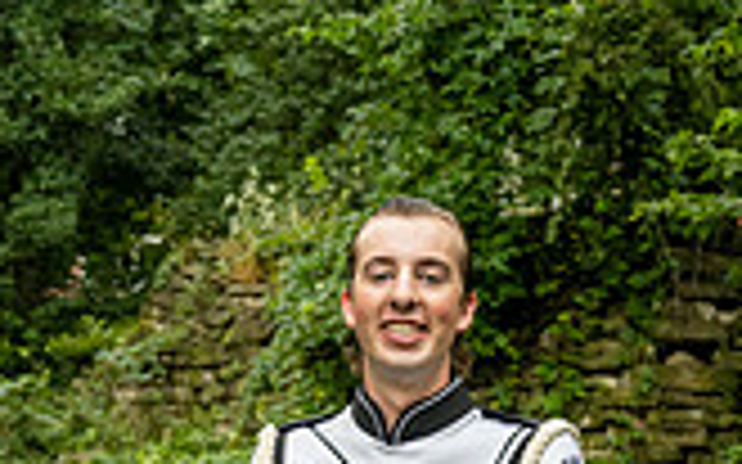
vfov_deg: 12.3
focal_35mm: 100
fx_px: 2022
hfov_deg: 20.8
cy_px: 739
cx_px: 346
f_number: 4
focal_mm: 36
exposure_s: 1/500
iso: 800
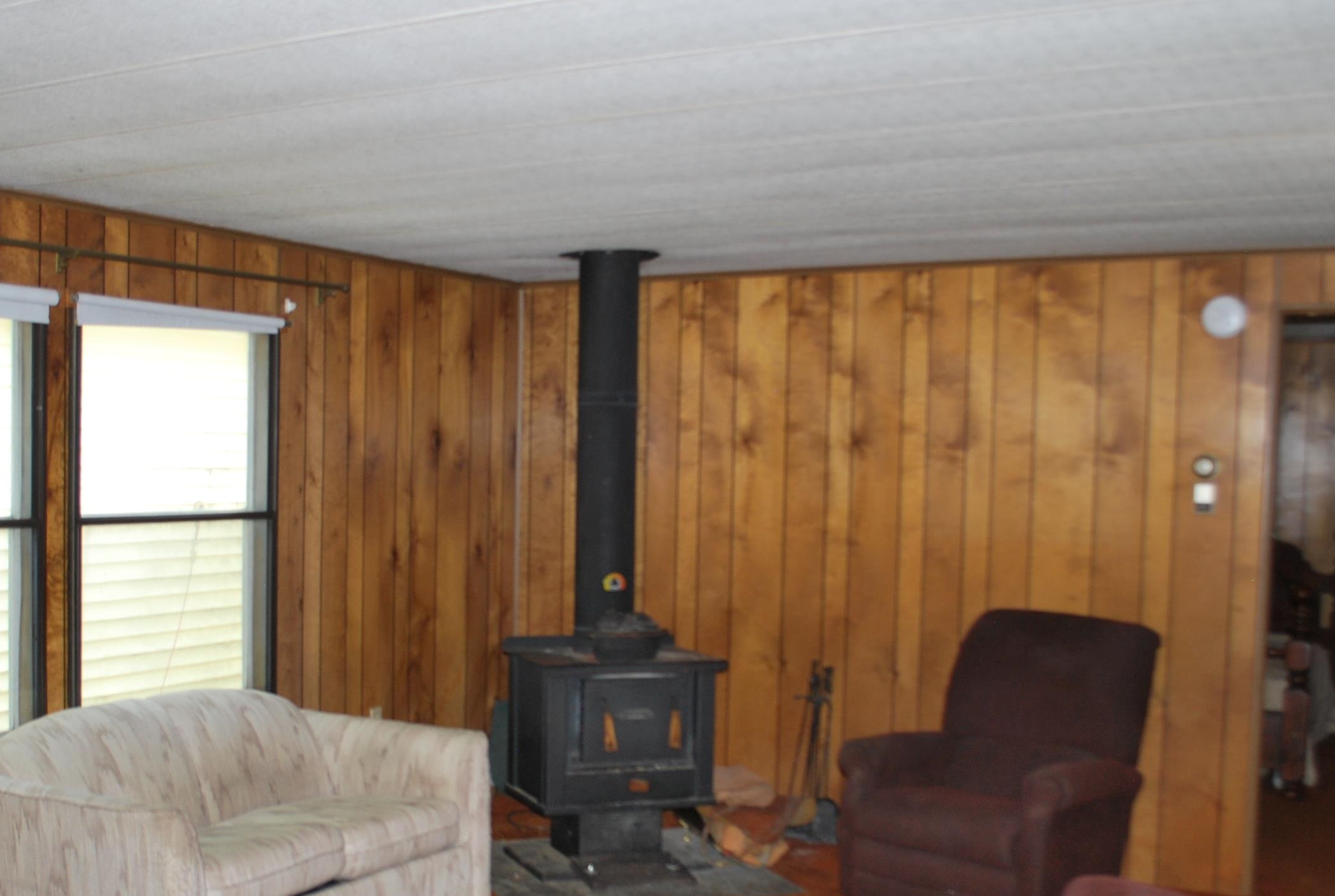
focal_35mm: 41
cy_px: 569
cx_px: 512
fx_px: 1523
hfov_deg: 47.0
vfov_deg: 32.6
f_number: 3.8
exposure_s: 1/60
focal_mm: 20
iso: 200
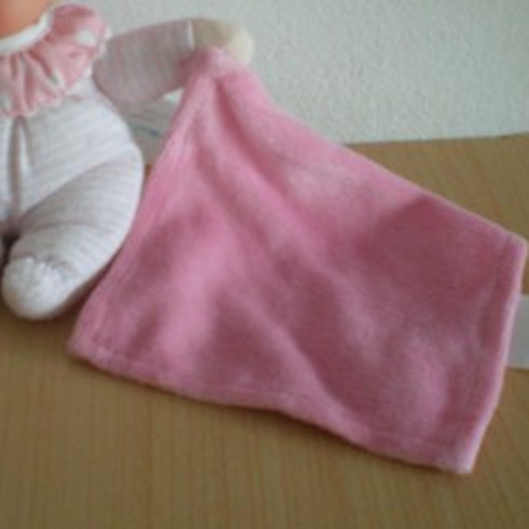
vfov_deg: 24.1
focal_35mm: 71
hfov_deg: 24.2
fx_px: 1228
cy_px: 138
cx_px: 163
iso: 377
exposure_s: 1/8
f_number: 3.1
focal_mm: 6.3
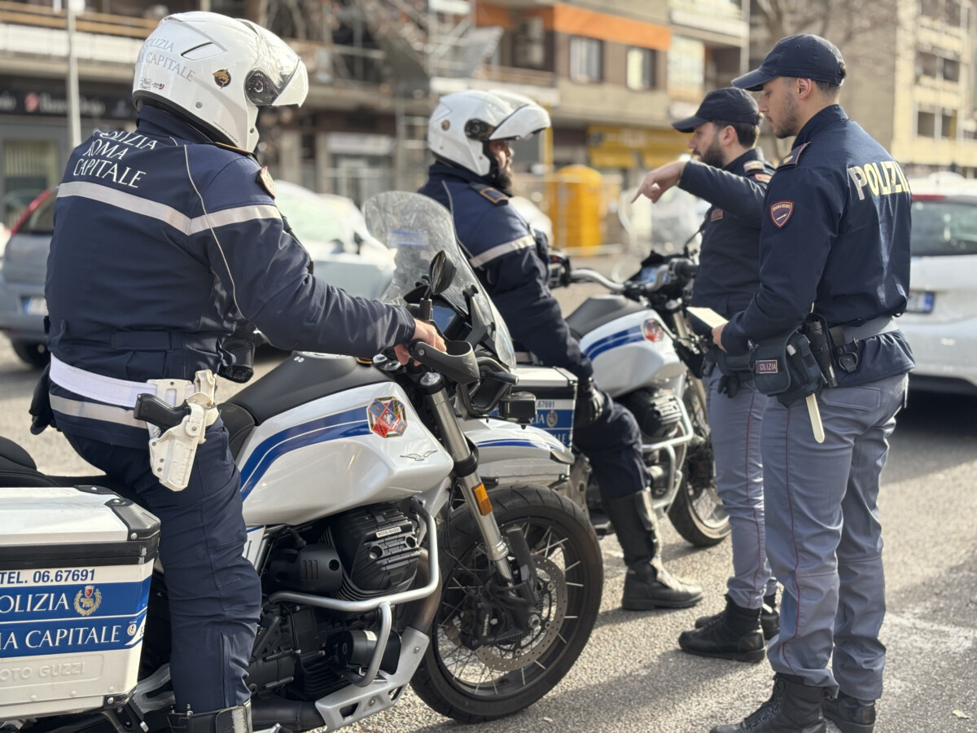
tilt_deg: -7.0
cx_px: 488
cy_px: 366
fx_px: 1468
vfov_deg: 28.0
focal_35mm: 52
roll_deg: +0.0
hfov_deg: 36.8
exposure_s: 1/510
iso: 32
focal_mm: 5.96
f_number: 1.6
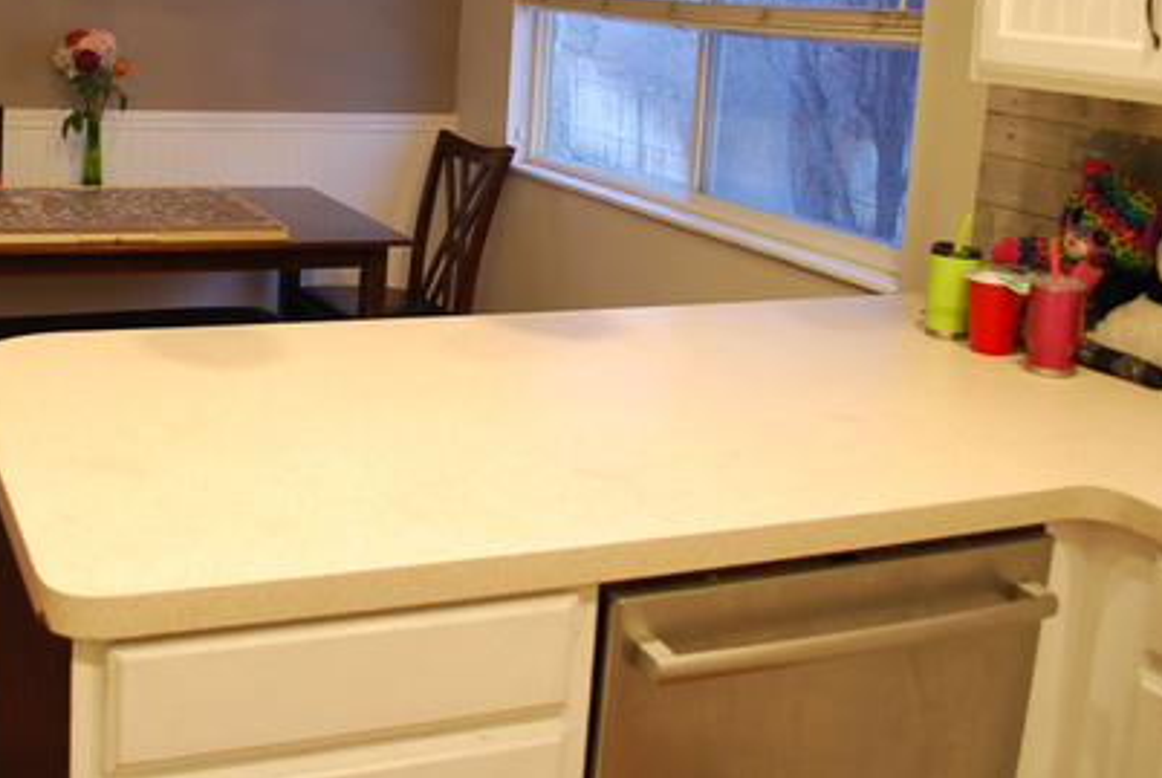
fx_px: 1389
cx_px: 347
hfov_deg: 44.4
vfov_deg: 30.5
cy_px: 162
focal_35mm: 43
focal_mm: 18
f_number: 3.5
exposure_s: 1/15
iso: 400
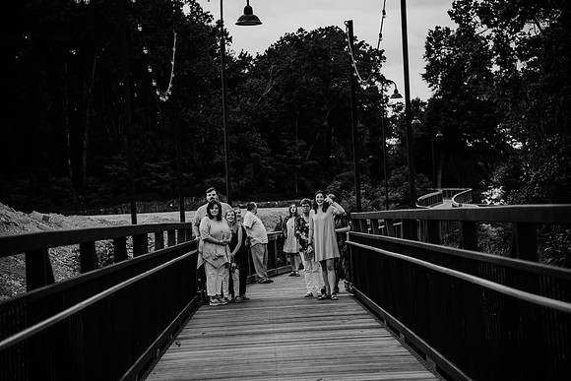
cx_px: 286
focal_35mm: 92
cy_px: 190
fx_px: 1459
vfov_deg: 14.9
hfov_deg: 22.1
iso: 320
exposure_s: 1/800
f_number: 4
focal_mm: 92
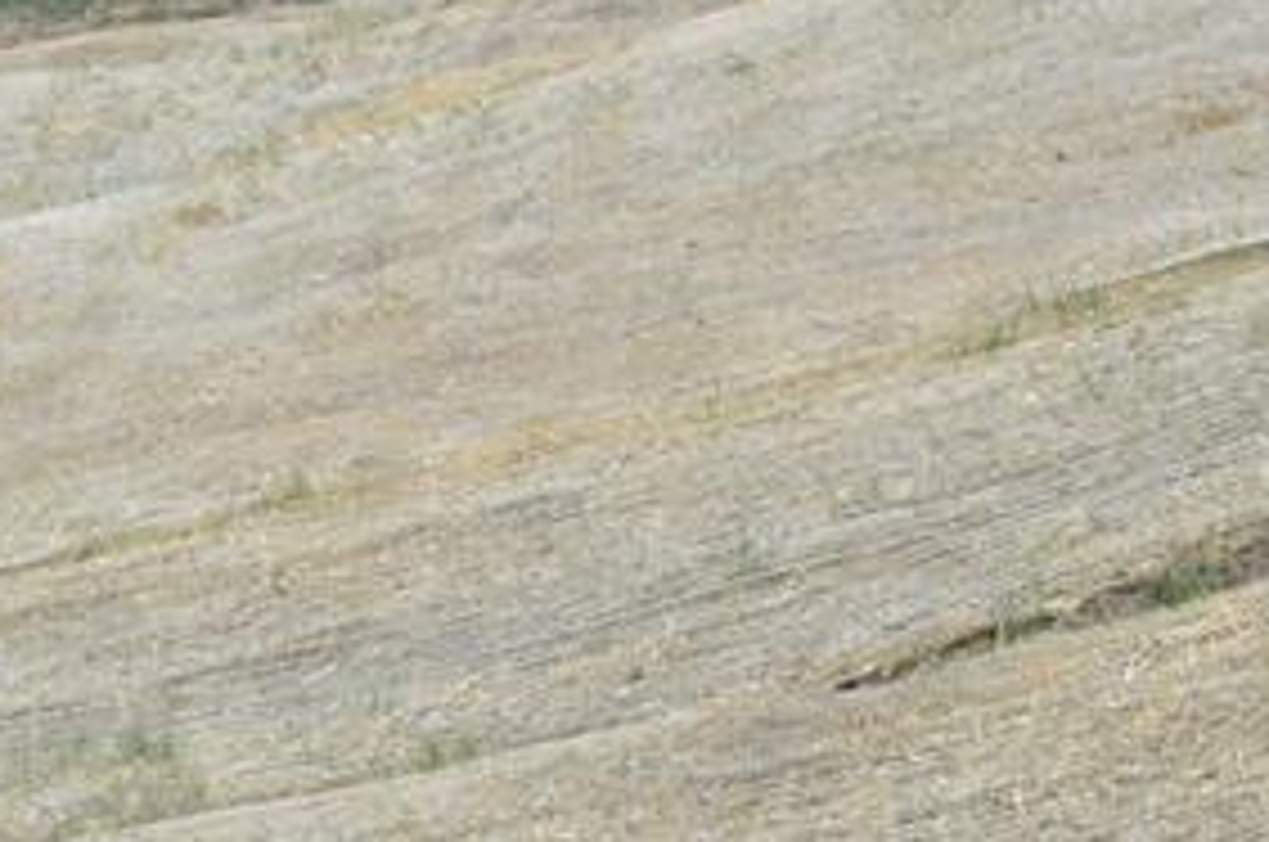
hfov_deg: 18.3
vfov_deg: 11.9
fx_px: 3836
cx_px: -22
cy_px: -428
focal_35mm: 109
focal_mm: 20
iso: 100
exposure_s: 1/200
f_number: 7.1
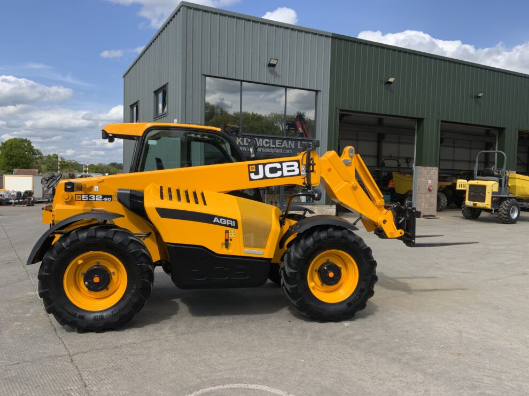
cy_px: 197
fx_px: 458
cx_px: 270
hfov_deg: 60.0
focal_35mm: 30
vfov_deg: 46.8
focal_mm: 3
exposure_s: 1/1626
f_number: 1.8
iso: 16
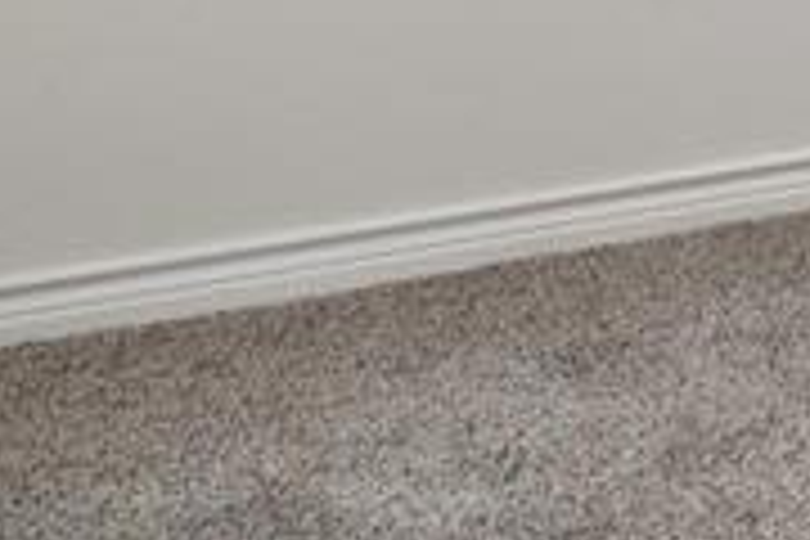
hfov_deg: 15.8
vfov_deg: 12.6
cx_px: 1724
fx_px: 2111
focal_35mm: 94
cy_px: -567
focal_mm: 11
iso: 100
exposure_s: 1/8
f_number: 8
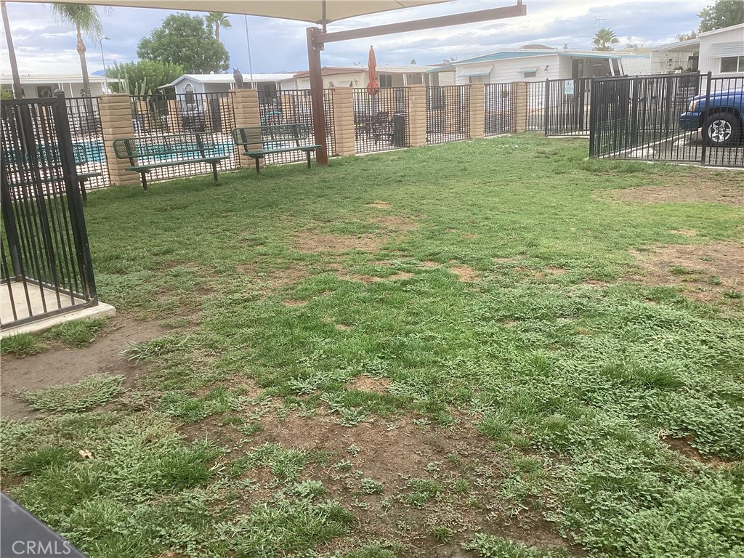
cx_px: 372
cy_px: 279
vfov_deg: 45.4
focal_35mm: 31
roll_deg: +2.3
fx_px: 666
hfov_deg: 58.4
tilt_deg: -15.8
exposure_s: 1/351
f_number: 2.4
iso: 25
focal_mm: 3.3
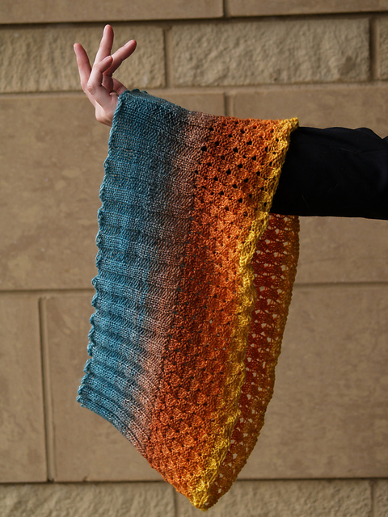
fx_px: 1584
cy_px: 258
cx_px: 194
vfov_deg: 18.5
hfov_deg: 14.0
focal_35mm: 106
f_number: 4.5
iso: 100
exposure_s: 1/160
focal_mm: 53
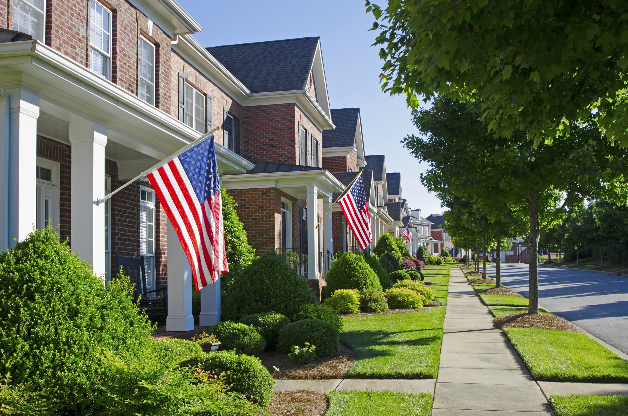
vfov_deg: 34.1
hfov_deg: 49.6
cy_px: 208
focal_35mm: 39
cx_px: 314
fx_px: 679
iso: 100
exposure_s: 1/80
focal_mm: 26
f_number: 10
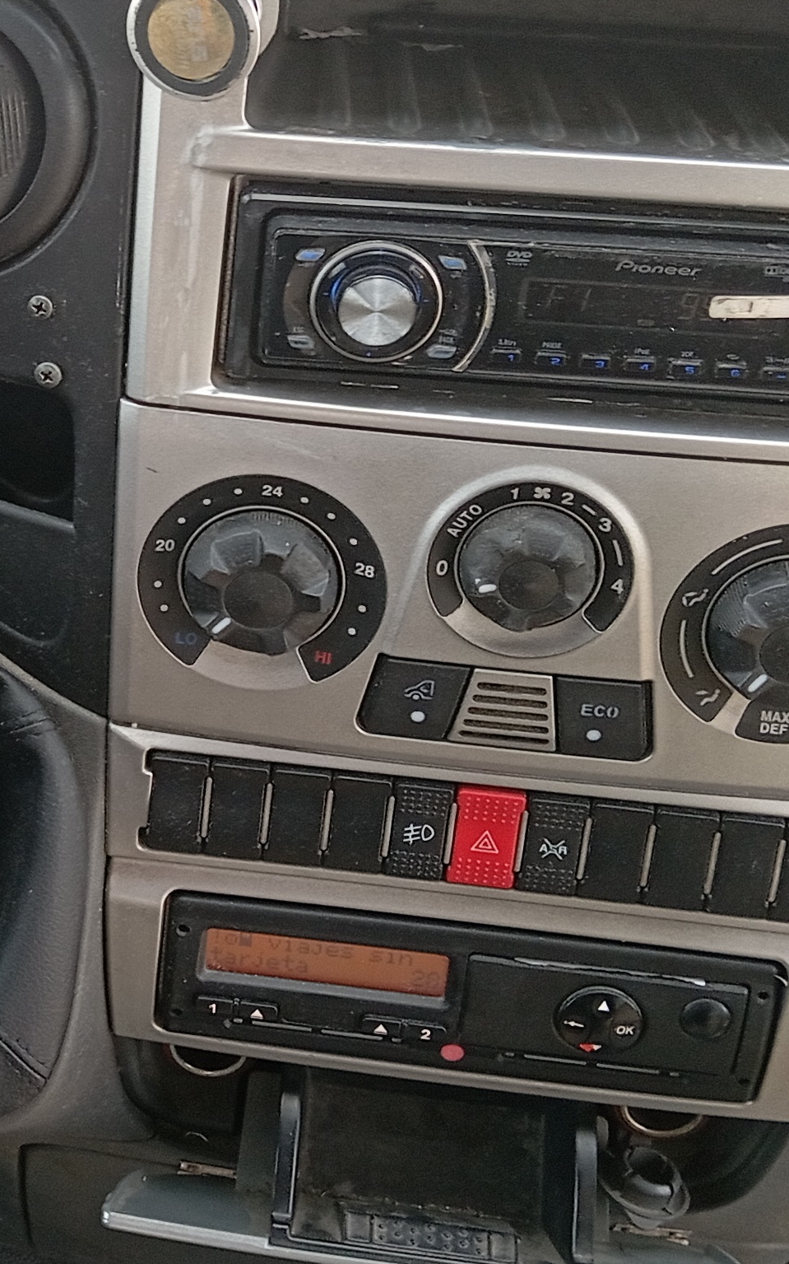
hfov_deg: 15.3
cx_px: -368
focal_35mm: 79
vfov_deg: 26.1
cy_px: 506
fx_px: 2719
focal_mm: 4.22
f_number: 1.8
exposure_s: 1/100
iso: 111
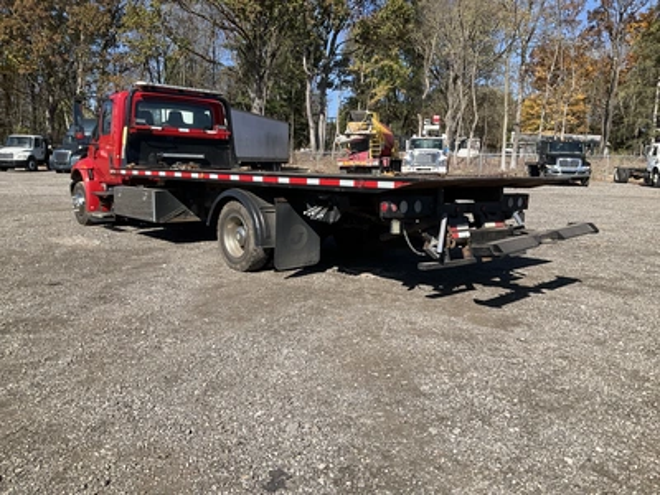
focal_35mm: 29
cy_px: 248
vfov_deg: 48.2
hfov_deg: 61.7
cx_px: 330
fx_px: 553
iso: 25
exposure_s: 1/1412
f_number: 1.8
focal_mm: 3
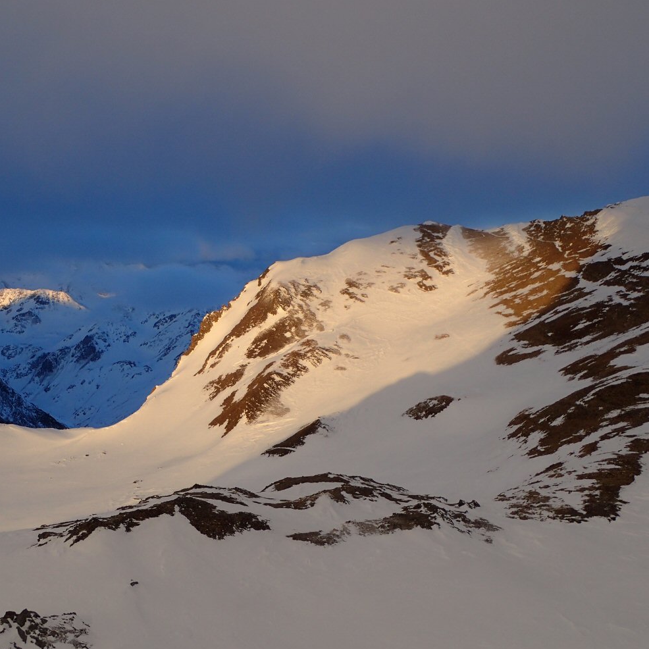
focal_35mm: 55
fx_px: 1167
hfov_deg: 30.9
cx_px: 235
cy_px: 327
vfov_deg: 31.1
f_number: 4.5
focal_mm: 8.41
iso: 100
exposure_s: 1/200
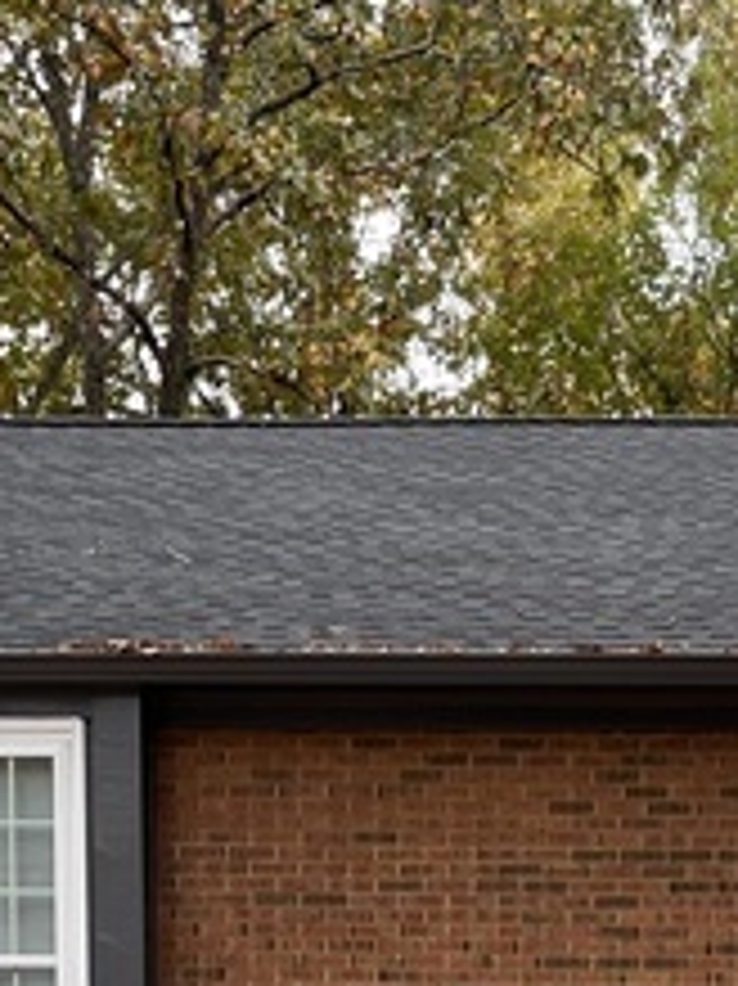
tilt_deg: -4.1
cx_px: 576
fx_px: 2703
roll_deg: -0.6
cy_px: 1459
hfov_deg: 15.5
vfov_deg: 18.4
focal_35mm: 95
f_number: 1.6
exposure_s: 1/138
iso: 40
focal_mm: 5.1
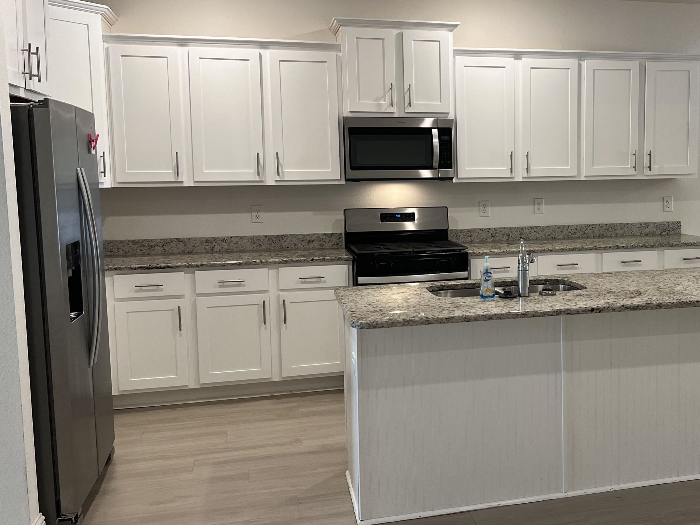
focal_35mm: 38
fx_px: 768
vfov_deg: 37.7
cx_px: 487
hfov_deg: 47.9
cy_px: 243
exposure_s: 1/120
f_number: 1.5
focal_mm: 5.7
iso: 125
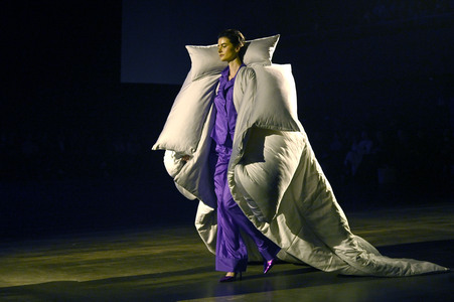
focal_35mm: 70
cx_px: 227
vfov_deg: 19.4
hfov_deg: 28.9
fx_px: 882
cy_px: 151
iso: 5000
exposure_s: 1/320
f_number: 5
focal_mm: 70
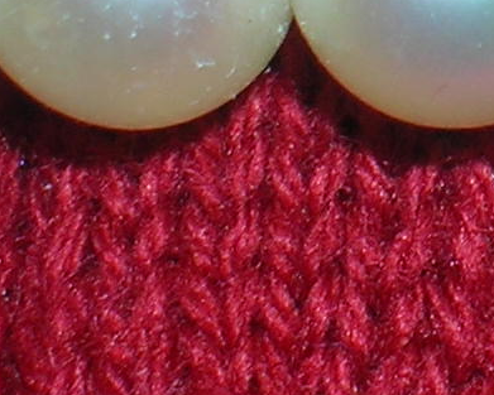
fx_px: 5835
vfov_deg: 3.8
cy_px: -350
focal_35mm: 399
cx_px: 977
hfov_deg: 4.8
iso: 50
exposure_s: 1/60.1
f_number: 6.6
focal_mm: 11.7
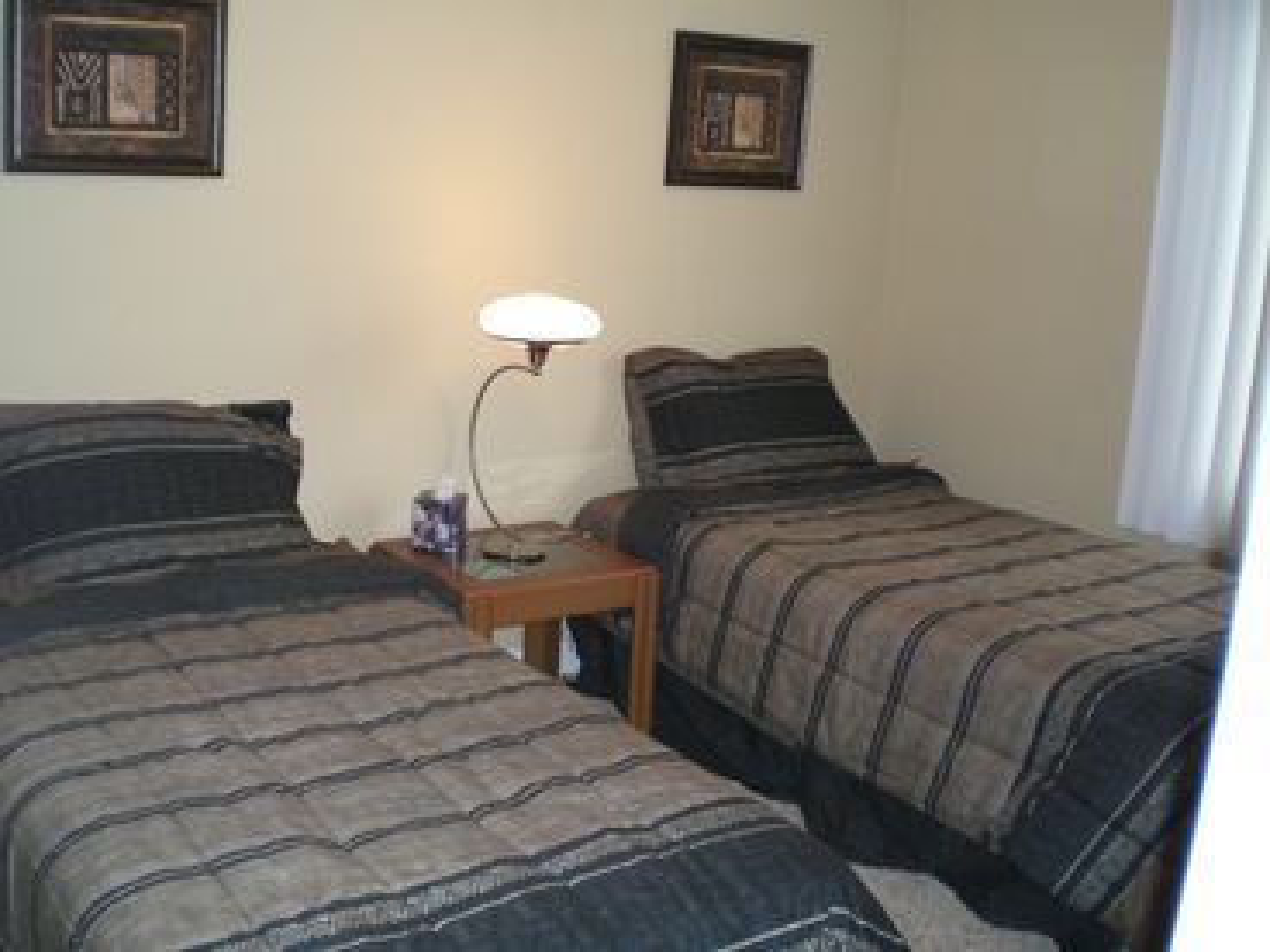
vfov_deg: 37.7
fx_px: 1394
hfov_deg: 49.0
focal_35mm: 38
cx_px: 635
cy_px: 476
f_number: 3.1
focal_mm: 6.3
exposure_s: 1/60
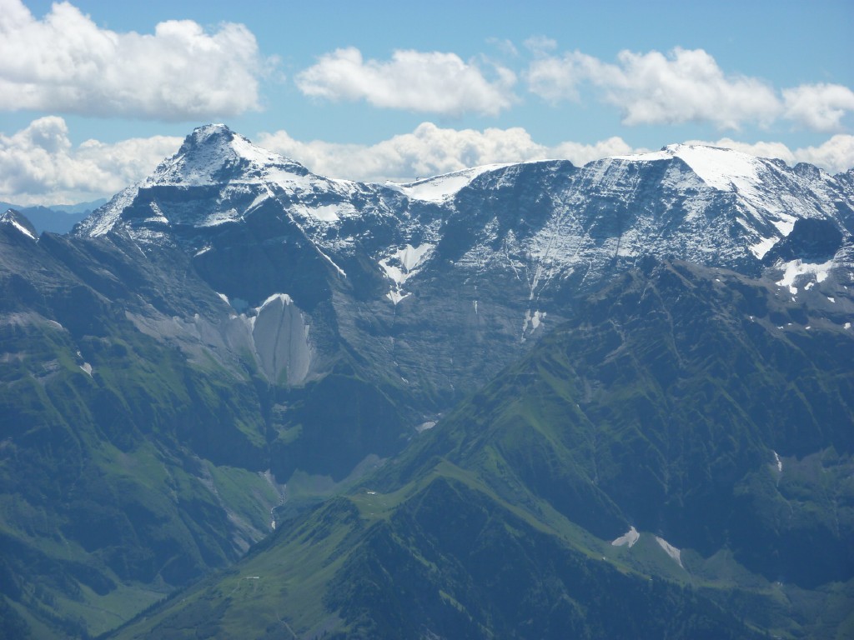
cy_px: 320
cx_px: 427
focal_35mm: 137
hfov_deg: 14.4
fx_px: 3380
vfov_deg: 10.8
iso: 80
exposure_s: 1/800
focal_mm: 22.5
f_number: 5.6
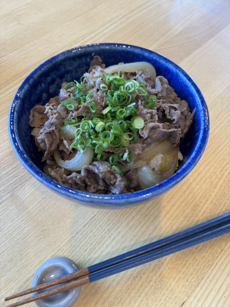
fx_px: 213
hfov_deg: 56.8
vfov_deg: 71.6
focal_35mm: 24
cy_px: 154
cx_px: 115
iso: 125
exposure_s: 1/60
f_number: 1.78
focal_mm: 6.76
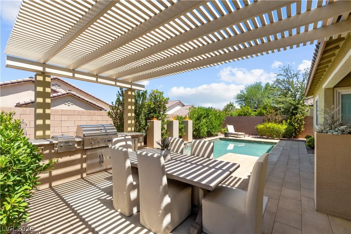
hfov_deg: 100.4
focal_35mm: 15
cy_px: 117
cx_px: 176
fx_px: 146
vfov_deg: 77.3
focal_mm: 10
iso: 400
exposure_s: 1/1250
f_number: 8
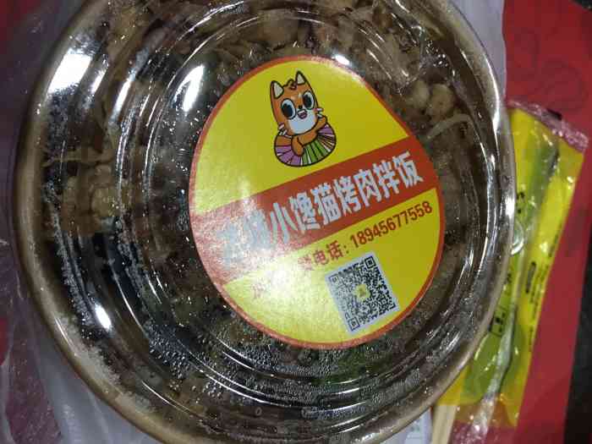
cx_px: 296
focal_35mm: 29
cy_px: 222
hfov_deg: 61.7
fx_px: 496
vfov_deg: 48.2
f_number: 2.2
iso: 100
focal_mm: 4.15
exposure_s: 1/17
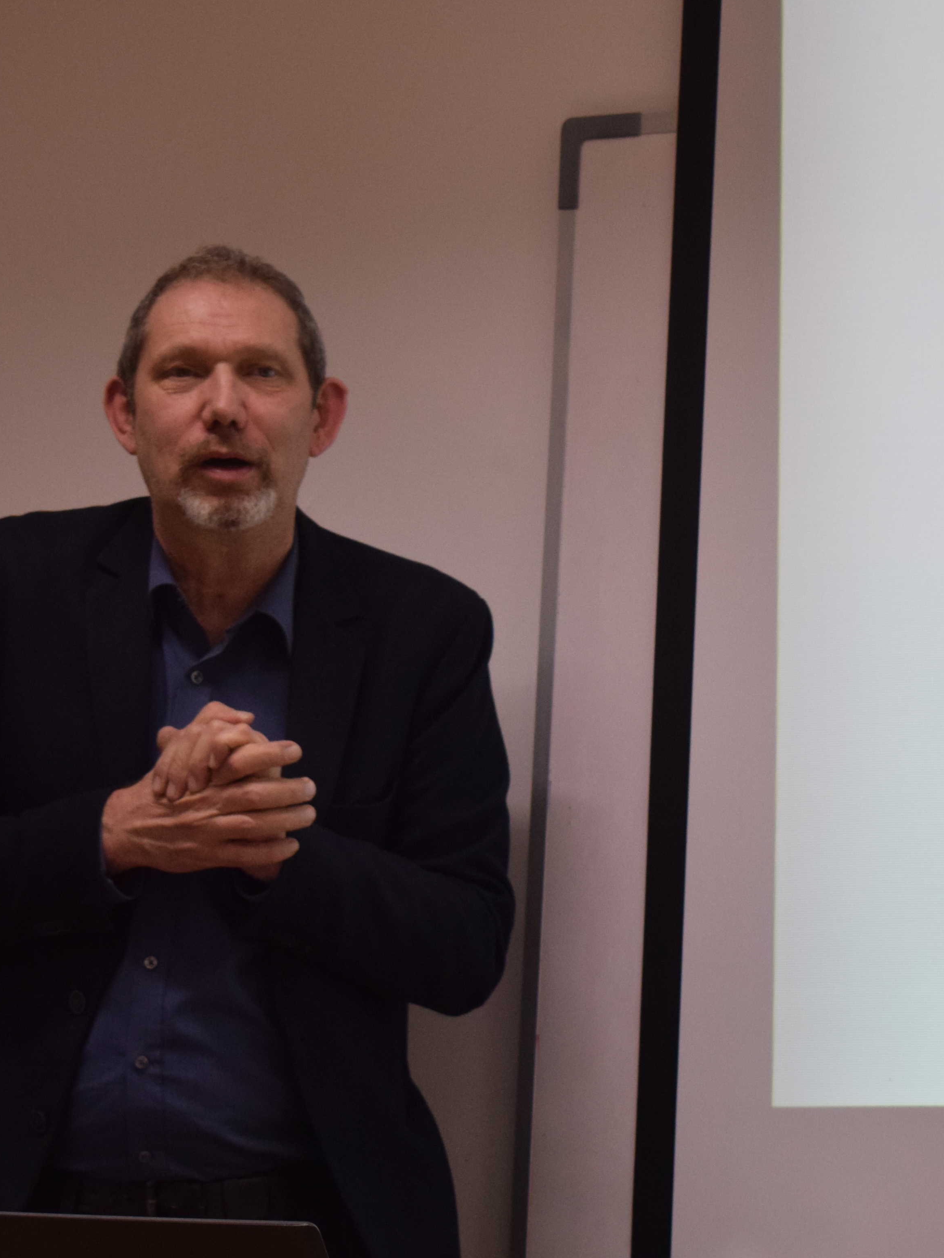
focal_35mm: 134
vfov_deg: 14.7
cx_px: 758
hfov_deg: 11.0
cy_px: 556
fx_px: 4872
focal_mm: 48
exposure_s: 1/60
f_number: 5.3
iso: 640
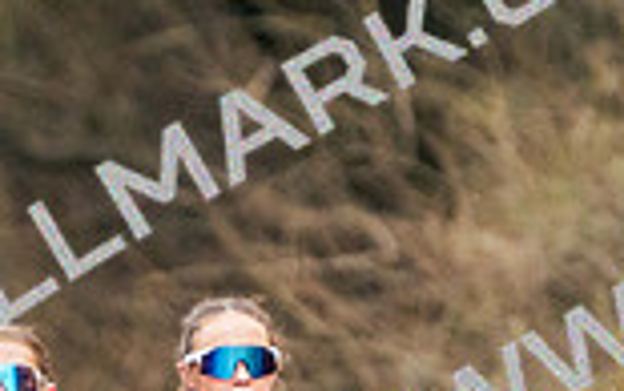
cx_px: 8
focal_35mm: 2296
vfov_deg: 0.6
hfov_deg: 0.9
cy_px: 586
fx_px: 39060
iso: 5000
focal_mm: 600
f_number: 6.3
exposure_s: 1/2000
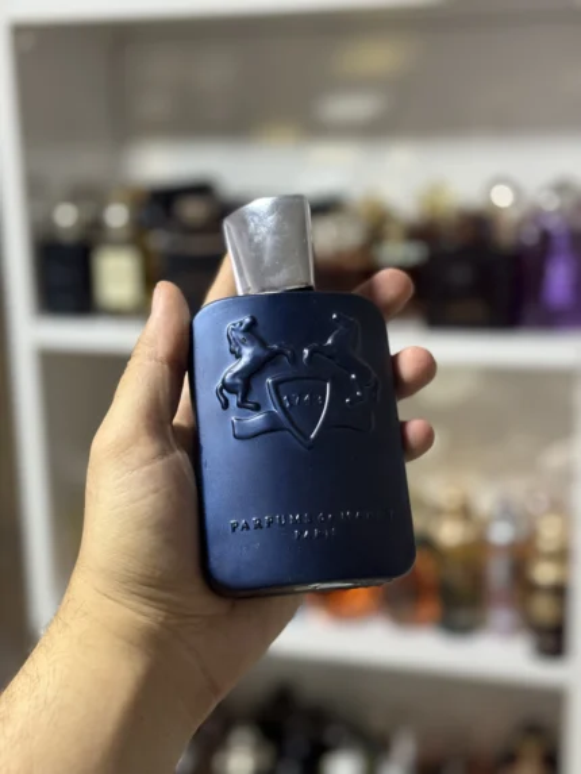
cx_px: 290
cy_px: 387
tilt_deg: -12.2
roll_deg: +1.0
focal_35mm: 48
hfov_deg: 30.3
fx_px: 1074
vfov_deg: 39.6
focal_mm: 6.76
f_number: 1.78
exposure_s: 1/50
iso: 200
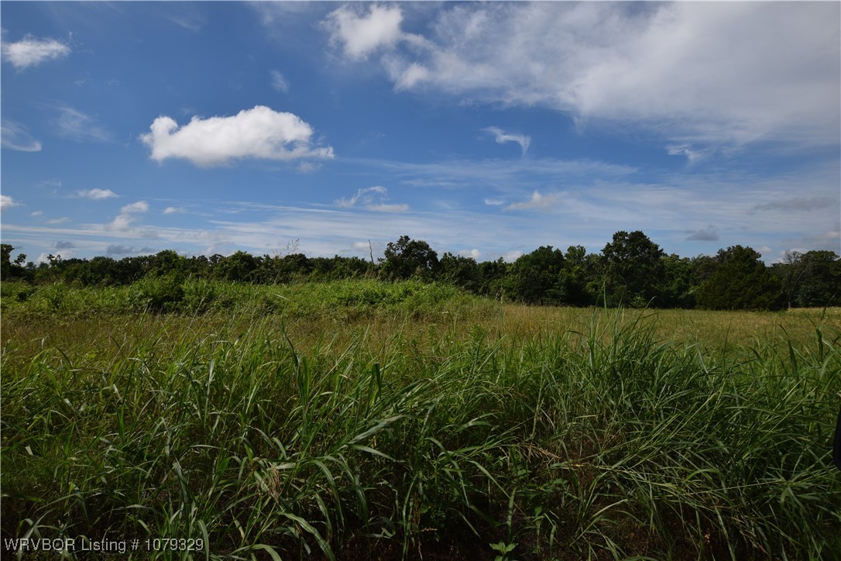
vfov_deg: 67.4
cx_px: 420
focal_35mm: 18
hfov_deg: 90.0
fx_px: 420
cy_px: 280
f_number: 11
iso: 200
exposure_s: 1/500
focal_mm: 12
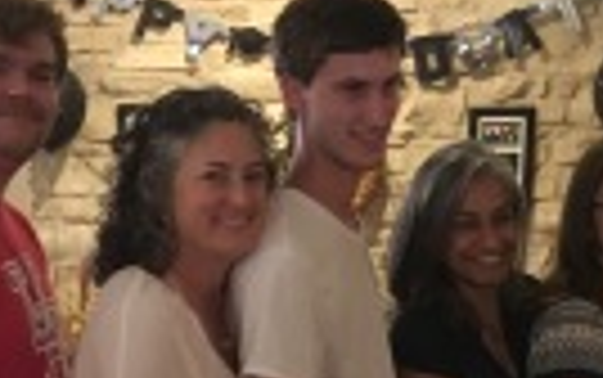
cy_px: 400
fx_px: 1382
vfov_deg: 15.2
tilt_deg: -9.8
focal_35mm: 84
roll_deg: +0.7
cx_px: 220
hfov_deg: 24.5
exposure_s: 1/15
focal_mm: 4.15
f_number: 2.2
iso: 500
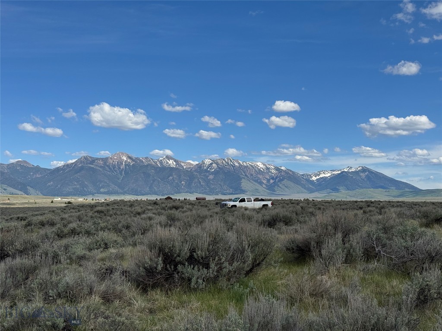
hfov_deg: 39.7
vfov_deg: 30.3
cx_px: 221
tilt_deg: +2.5
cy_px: 166
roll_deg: -0.2
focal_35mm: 48
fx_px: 613
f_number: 1.78
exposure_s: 1/5848
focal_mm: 6.76
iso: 64
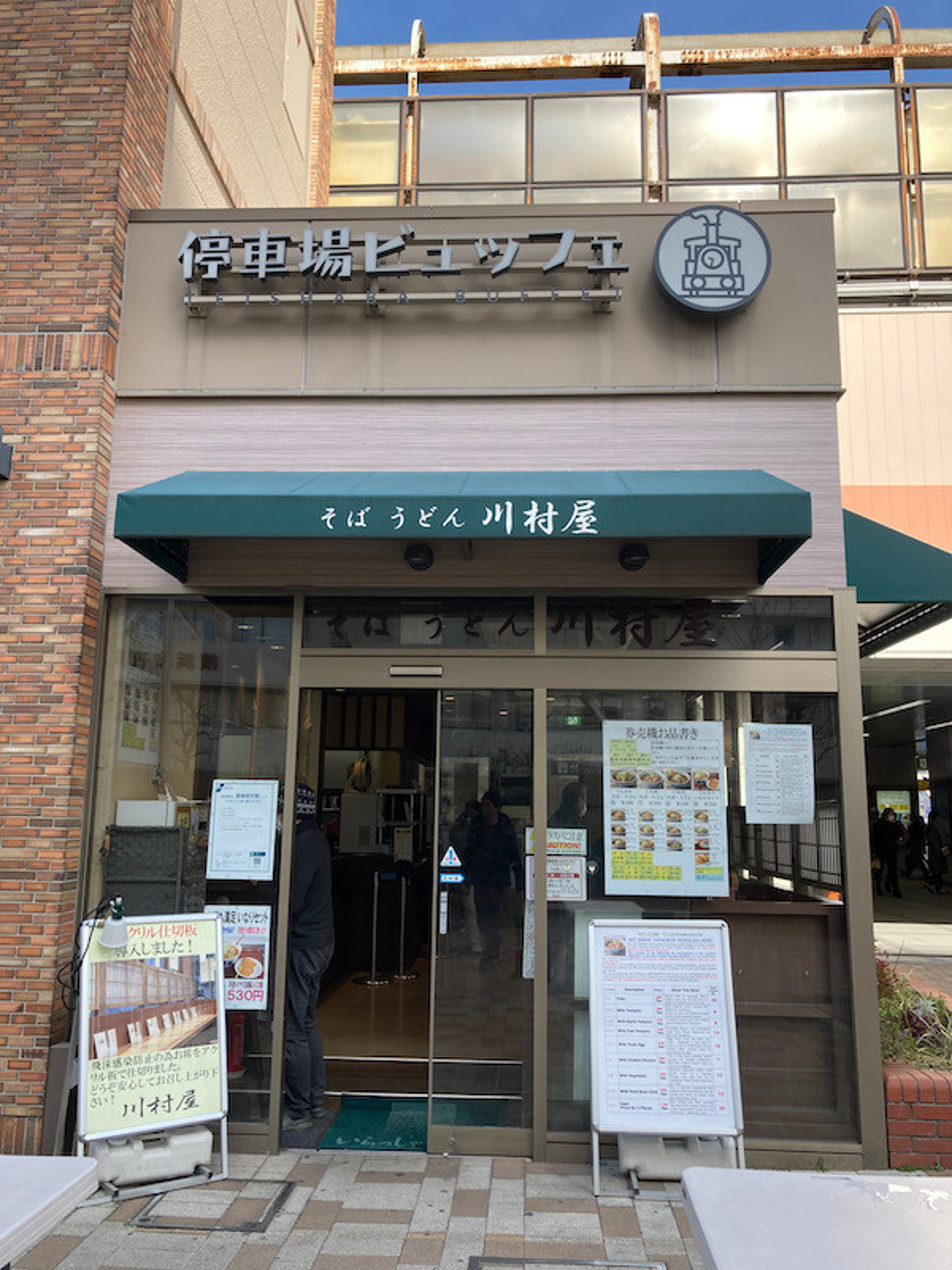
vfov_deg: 63.4
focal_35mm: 28
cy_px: 635
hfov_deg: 49.7
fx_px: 1027
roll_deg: -0.3
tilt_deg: +11.0
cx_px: 476
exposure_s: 1/539
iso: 20
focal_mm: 3.99
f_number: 1.8
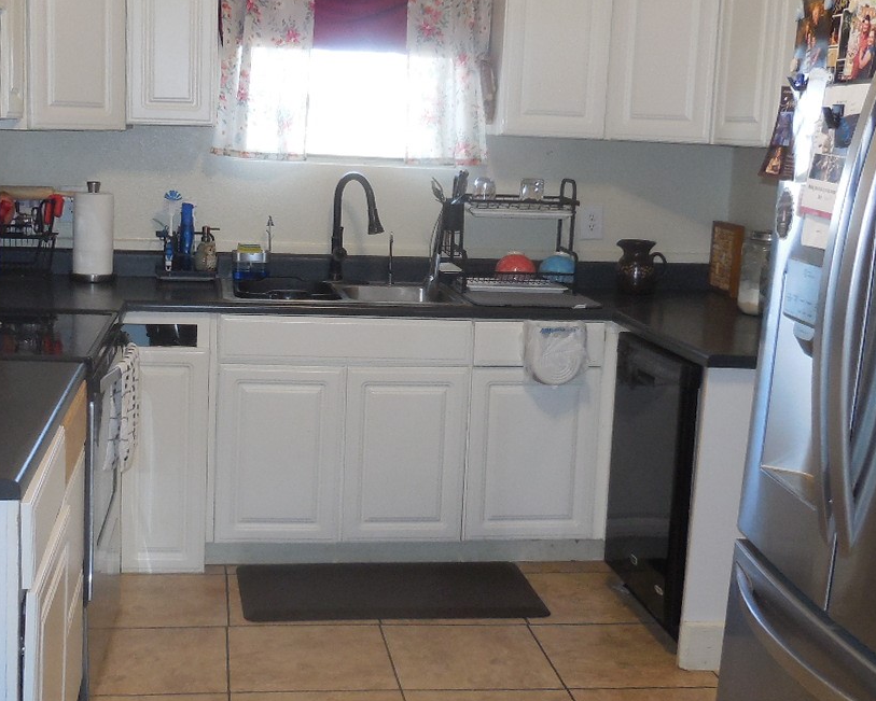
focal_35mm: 48
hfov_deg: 38.7
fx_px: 1245
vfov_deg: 31.5
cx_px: 387
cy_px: 333
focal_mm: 4.5
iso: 220
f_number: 3.1
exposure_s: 1/25
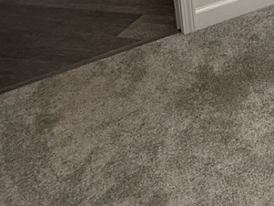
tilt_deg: -10.5
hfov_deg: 20.3
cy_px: -205
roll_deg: -1.6
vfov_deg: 16.6
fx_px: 531
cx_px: 499
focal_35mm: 67
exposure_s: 1/120
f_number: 2.2
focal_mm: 2.22
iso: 160
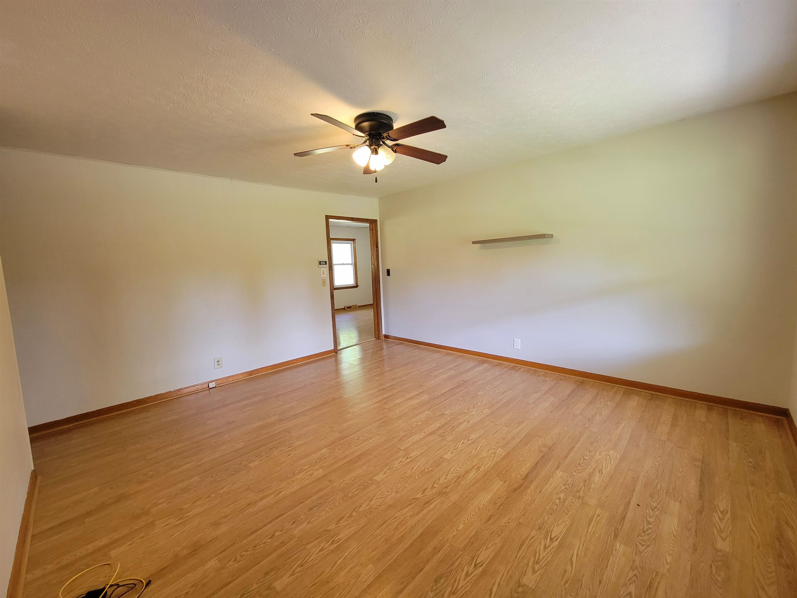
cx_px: 398
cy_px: 299
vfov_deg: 89.9
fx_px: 299
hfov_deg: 106.2
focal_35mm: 13
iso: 200
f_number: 2.2
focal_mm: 2.2
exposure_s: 1/60.2
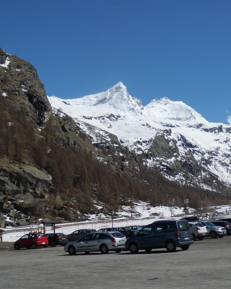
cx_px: 149
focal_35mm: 53
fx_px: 453
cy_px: 144
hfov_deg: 28.5
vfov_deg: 35.4
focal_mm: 7.3
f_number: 10.4
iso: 80
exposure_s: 1/250
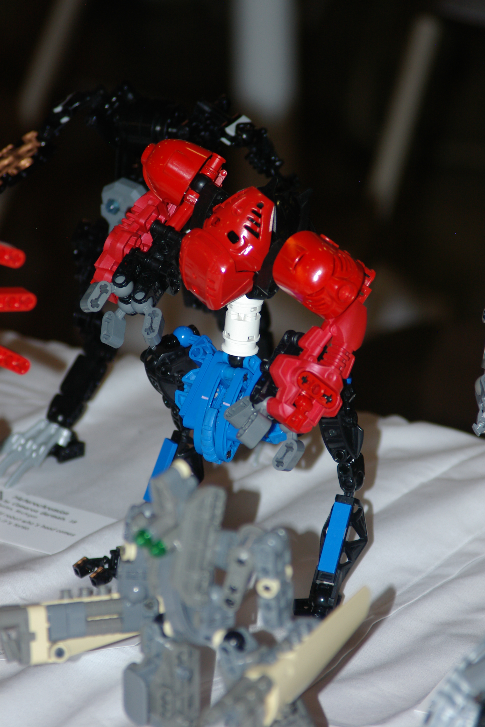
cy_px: 364
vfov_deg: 10.2
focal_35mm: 202
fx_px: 4088
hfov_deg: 6.8
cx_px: 242
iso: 400
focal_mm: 135
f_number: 5.6
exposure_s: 1/150
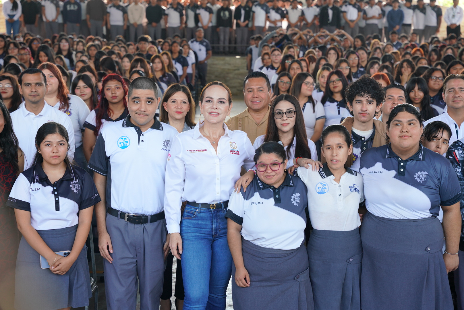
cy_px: 155
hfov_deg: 29.8
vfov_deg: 20.2
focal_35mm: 68
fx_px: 872
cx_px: 232
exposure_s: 1/160
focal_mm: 67.6
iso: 500
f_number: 4.5
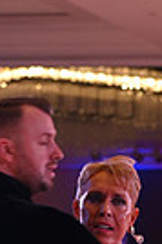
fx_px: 2490
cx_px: 152
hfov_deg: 3.7
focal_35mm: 368
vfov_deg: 5.6
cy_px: 370
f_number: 5.6
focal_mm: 85
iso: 1600
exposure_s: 1/200
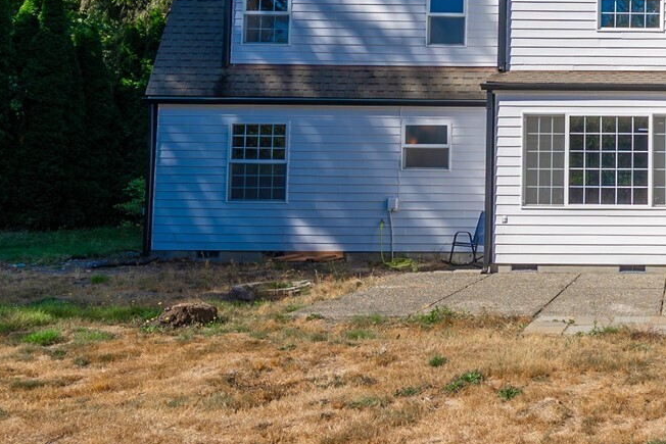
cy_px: 138
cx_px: 695
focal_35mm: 39
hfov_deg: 41.6
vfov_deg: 33.8
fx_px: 722
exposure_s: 1/160
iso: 80
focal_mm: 15
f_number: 7.1
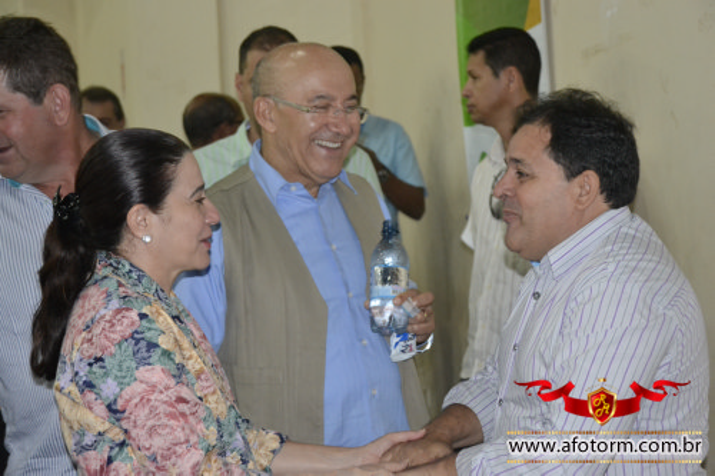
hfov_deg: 27.0
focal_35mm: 75
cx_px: 358
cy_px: 238
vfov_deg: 18.2
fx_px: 1489
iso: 3200
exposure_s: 1/60
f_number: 4.8
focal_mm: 50
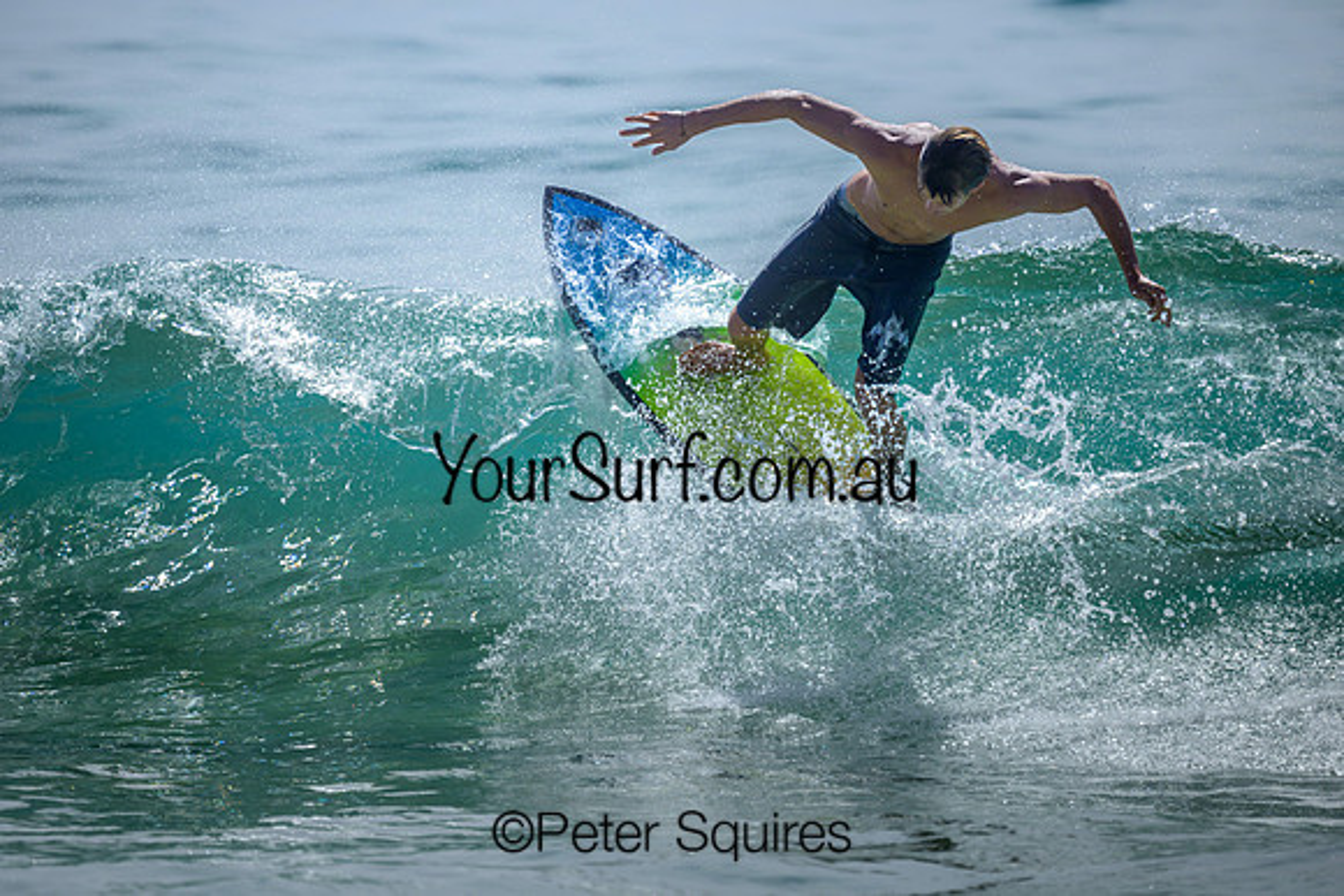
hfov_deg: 2.3
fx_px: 33533
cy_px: 453
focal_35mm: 898
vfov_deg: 1.5
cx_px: 590
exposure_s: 1/2500
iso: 220
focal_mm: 800
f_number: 6.3
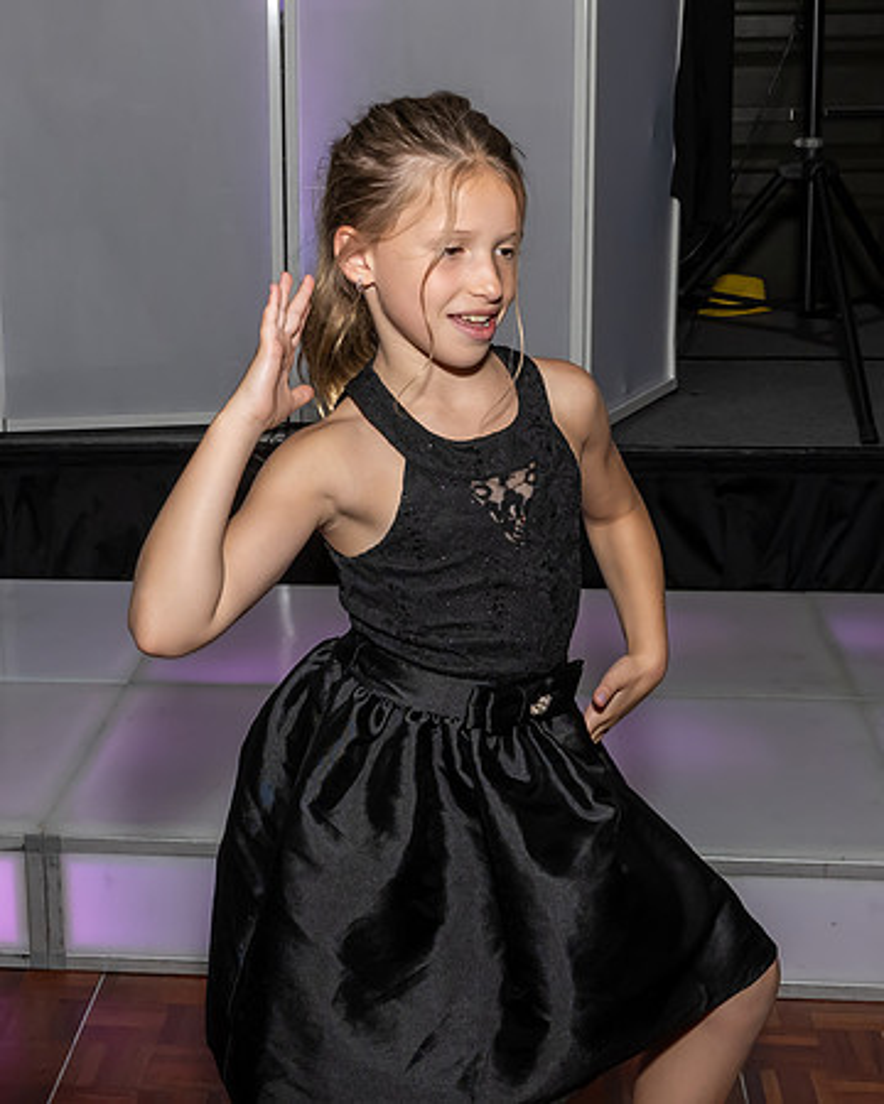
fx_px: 1999
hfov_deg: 24.9
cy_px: 399
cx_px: 325
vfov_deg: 30.7
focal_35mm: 61
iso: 1000
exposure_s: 1/250
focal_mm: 22
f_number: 8
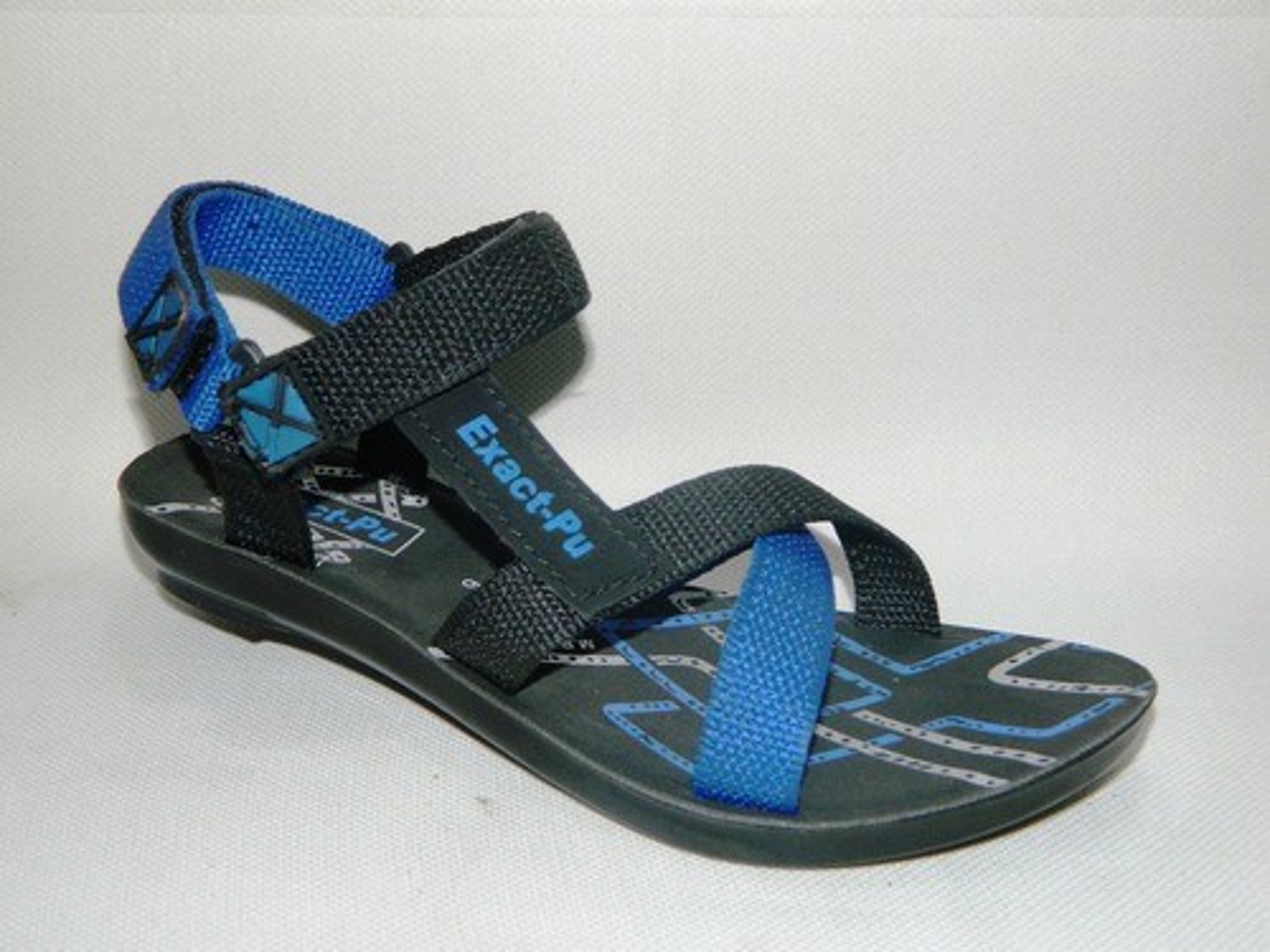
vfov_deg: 30.9
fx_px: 1724
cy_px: 476
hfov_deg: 40.4
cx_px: 635
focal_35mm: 47
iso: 200
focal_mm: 8.4
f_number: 10.2
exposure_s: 1/50
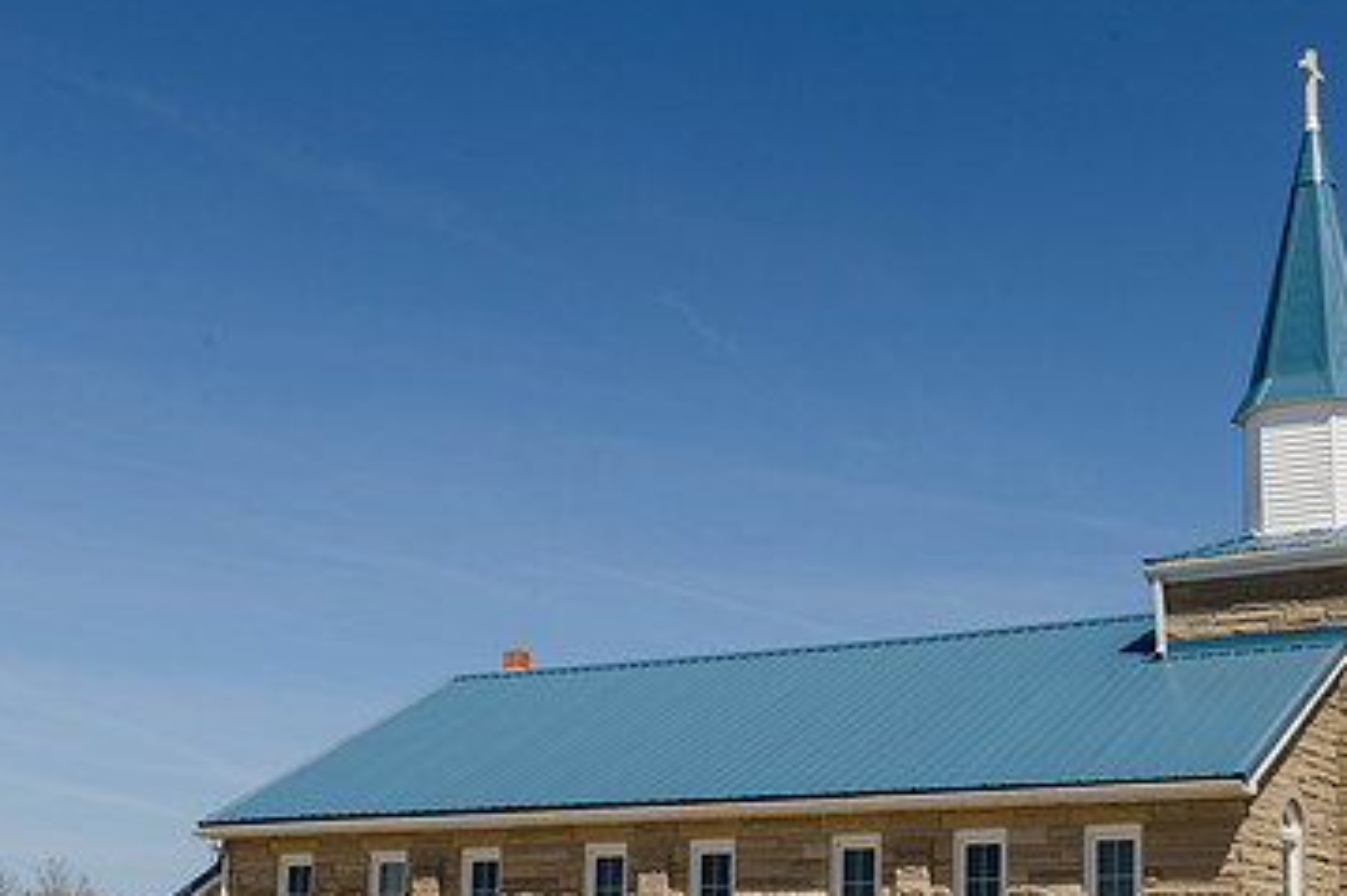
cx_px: 931
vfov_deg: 24.4
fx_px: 2057
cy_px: 617
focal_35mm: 55
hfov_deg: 35.8
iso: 100
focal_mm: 34
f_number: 11
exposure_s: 1/250
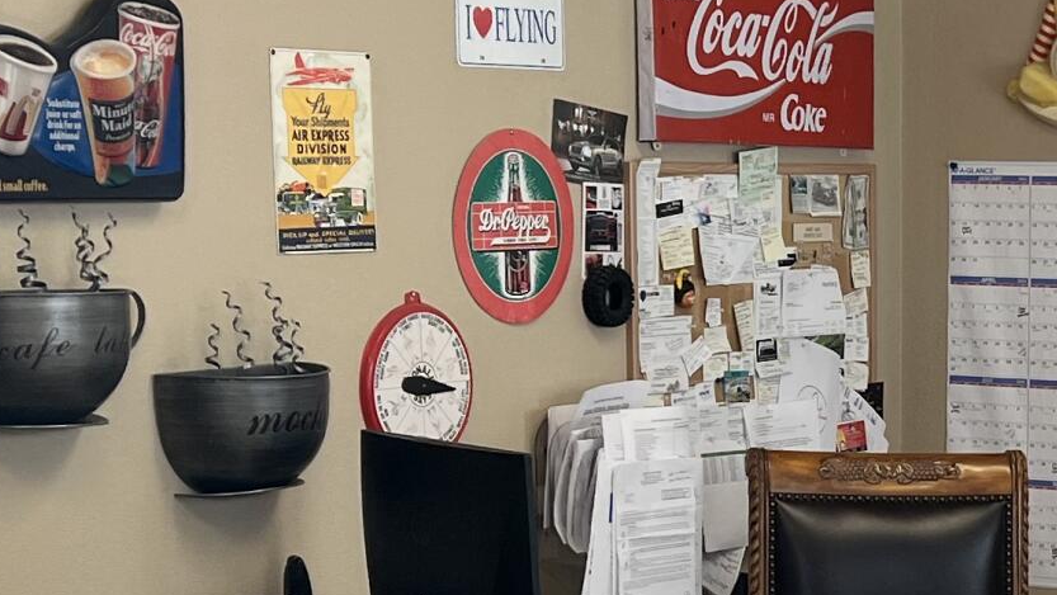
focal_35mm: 102
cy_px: 568
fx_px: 2859
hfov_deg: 20.3
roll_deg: -0.2
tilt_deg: -8.4
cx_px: 1052
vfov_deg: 11.8
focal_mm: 5.7
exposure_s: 1/170
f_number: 1.5
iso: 64
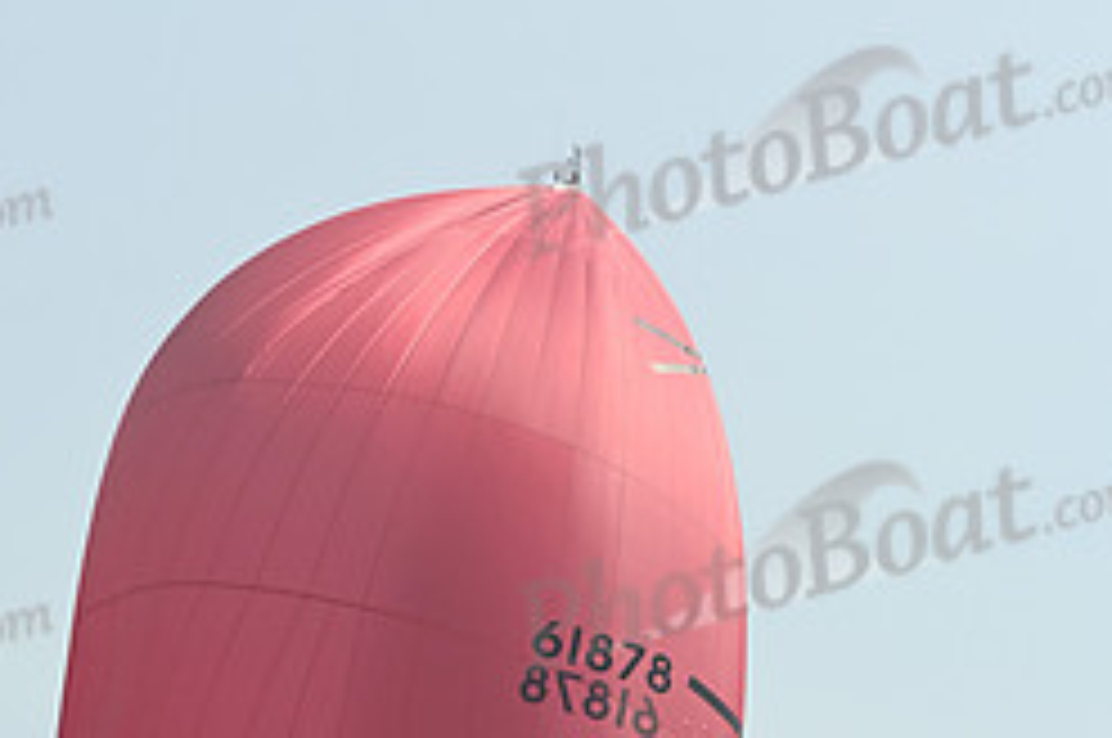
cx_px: 286
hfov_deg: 10.3
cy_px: 855
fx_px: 6170
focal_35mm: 200
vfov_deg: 6.8
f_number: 8
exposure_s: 1/1250
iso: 320
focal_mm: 85
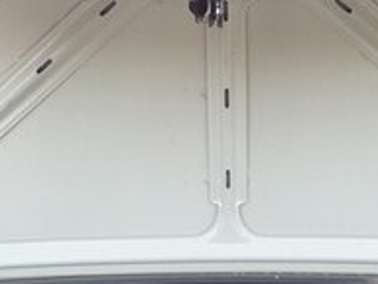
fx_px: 1016
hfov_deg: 21.0
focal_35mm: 93
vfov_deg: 15.2
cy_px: 358
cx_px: 232
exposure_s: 1/180
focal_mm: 3.6
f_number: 1.9
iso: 40
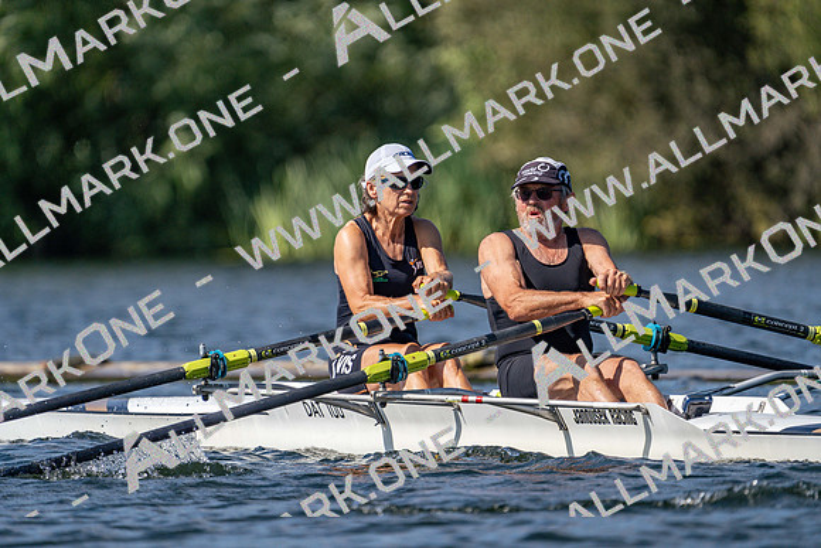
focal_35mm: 600
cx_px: 410
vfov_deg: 2.3
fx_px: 13686
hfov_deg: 3.4
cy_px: 274
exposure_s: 1/2000
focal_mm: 600
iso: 250
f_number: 6.3
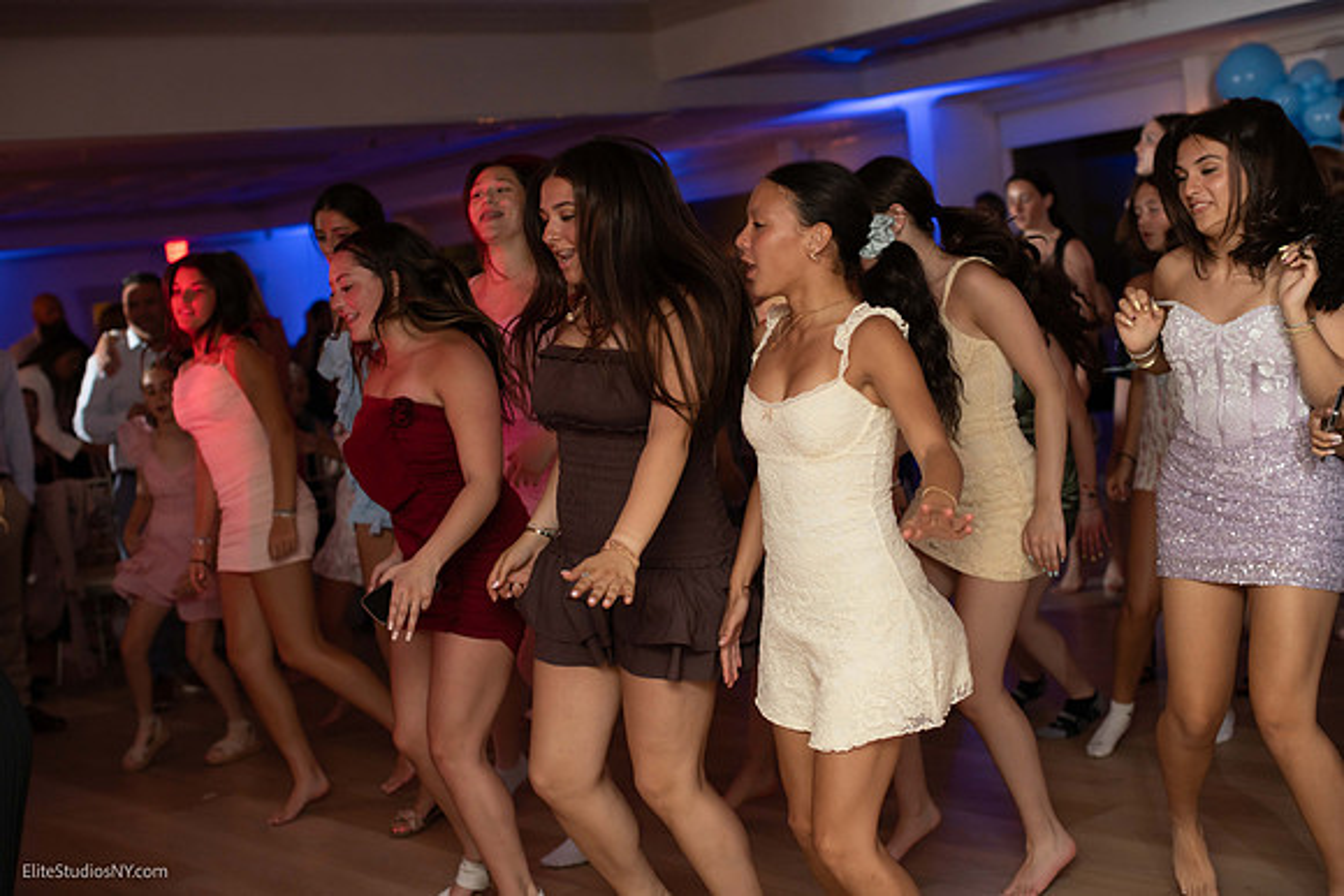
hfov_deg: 39.6
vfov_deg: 27.0
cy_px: 448
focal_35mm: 50
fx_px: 1867
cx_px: 672
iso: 1600
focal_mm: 50
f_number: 2.8
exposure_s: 1/125
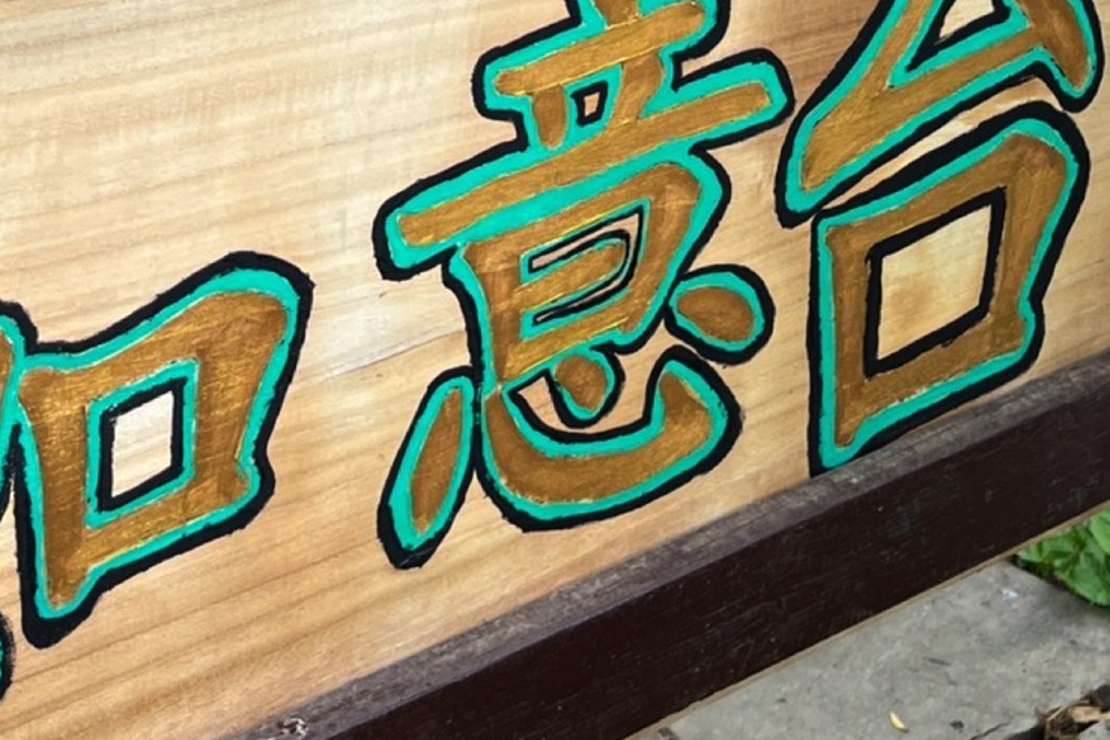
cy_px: -602
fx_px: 2312
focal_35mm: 75
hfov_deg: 27.0
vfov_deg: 15.5
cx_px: 596
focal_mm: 5.1
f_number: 1.6
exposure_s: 1/121
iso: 64
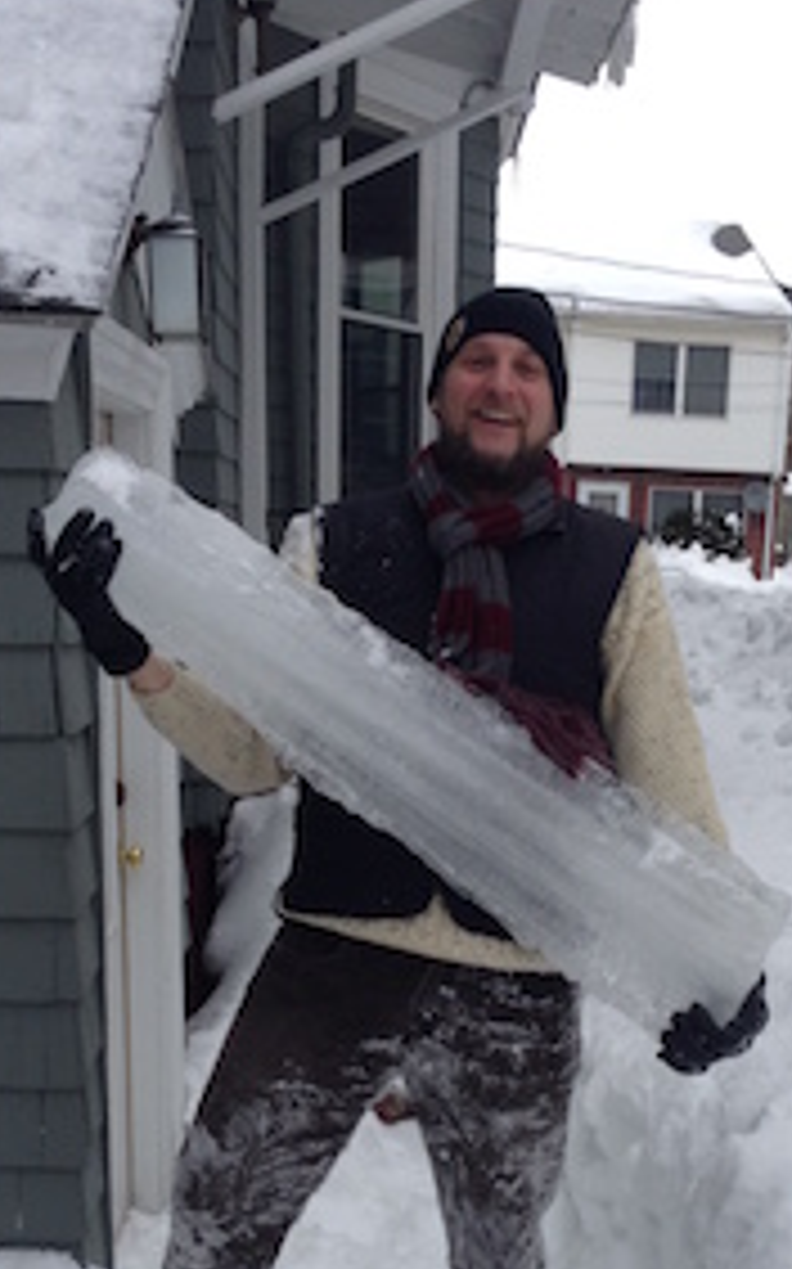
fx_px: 1832
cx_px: 364
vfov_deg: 37.6
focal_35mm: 53
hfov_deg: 24.4
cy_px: 893
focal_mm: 4.12
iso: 50
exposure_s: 1/324
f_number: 2.4
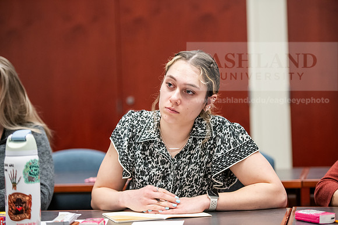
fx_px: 939
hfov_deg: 20.4
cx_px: 169
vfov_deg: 13.7
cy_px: 112
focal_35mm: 100
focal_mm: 100
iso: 2000
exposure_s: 1/160
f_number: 2.8
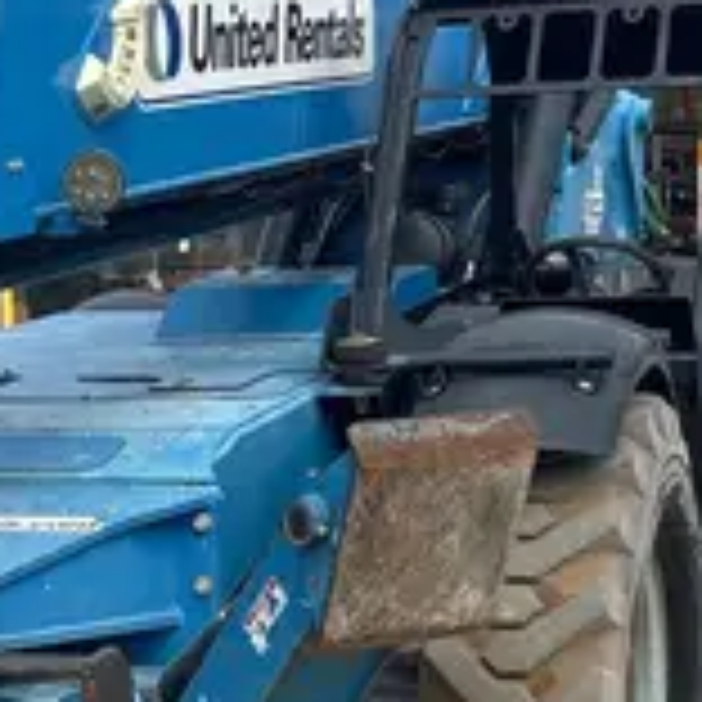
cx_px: 36
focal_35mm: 108
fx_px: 2478
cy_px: 713
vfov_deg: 15.8
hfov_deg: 15.9
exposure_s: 1/3534
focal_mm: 5.96
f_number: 1.6
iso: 50
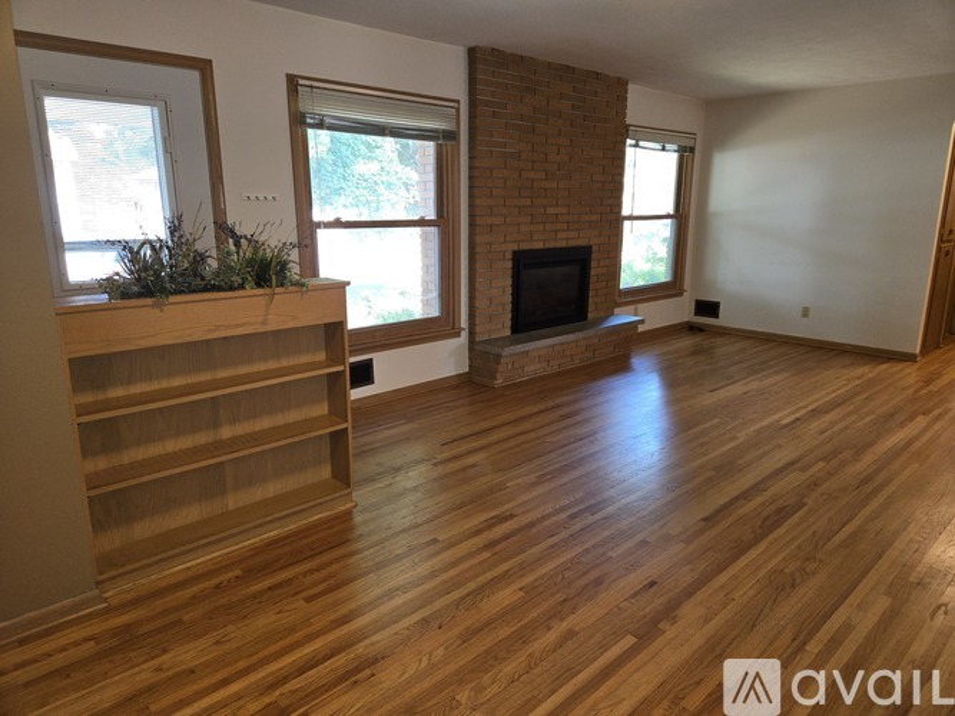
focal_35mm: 23
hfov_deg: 73.9
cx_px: 478
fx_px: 634
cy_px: 358
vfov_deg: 58.9
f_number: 1.8
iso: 100
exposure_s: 1/24
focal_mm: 5.4
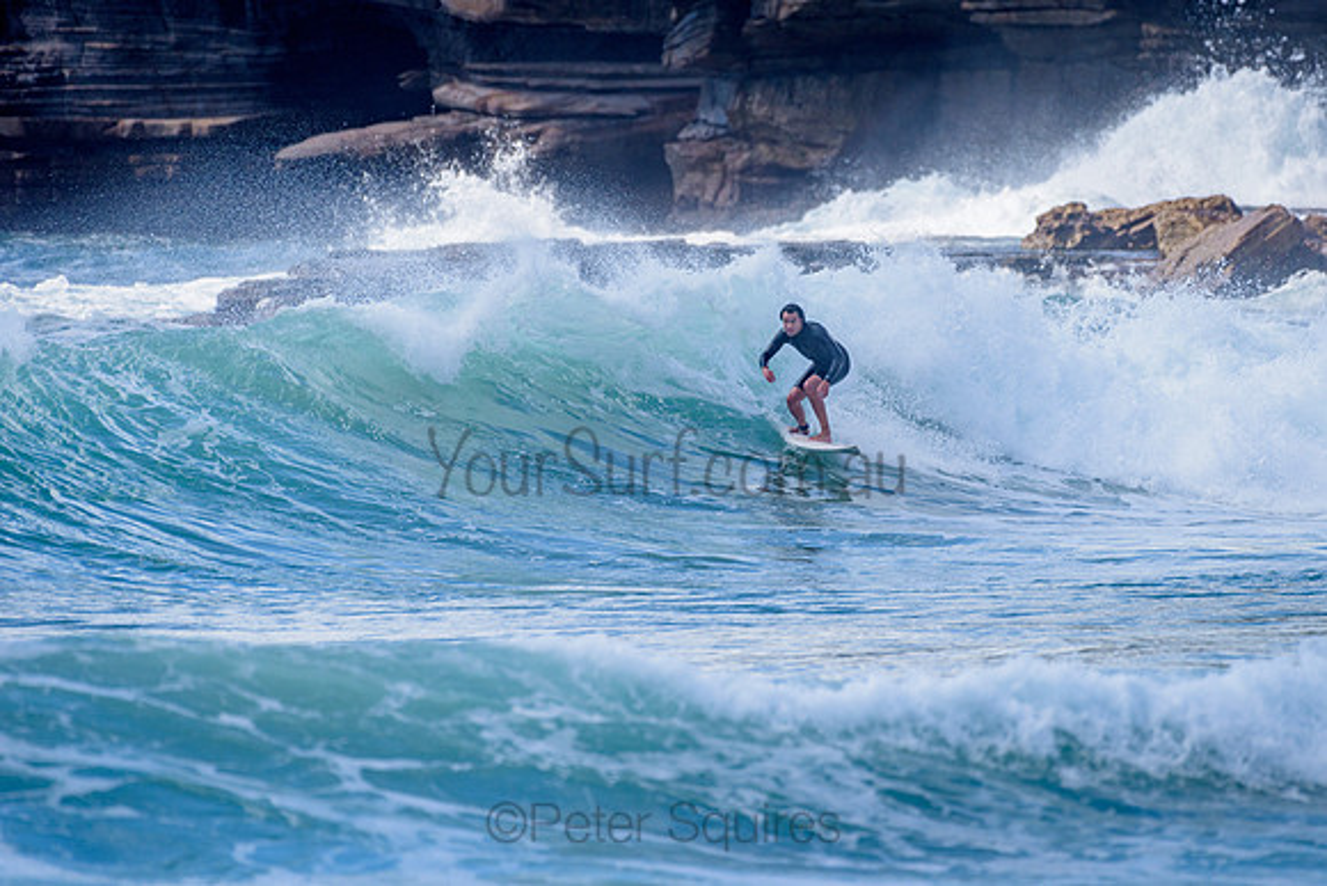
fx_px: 22604
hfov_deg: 3.4
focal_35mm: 613
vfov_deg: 2.2
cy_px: 343
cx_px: 807
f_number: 5.6
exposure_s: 1/2000
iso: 220
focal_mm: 500
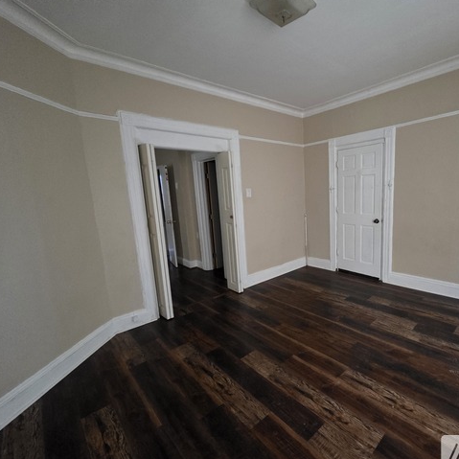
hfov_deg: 86.3
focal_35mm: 16
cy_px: 234
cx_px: 276
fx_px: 240
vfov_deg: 87.4
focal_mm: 2.2
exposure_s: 1/60
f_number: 1.9
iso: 1250
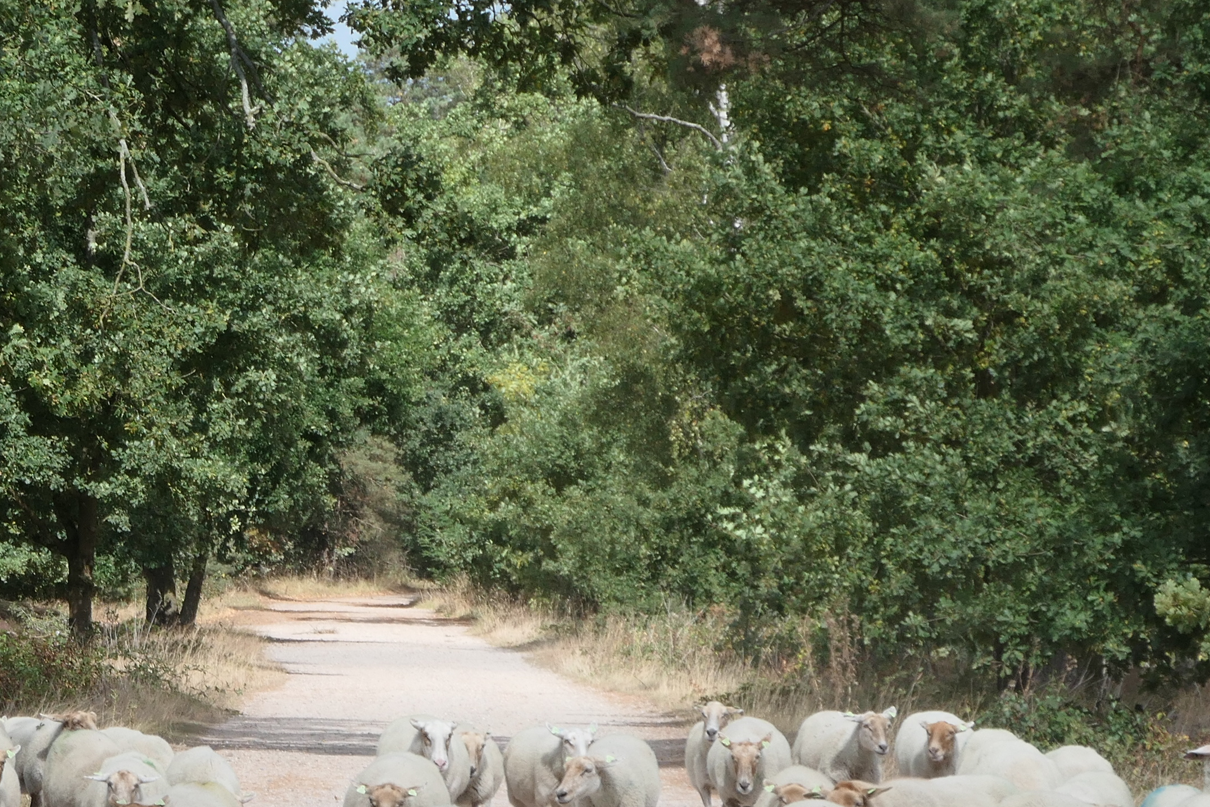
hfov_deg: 6.5
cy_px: 630
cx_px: 292
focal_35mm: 315
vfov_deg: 4.4
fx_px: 10587
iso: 200
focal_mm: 45.4
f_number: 5.5
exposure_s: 1/640
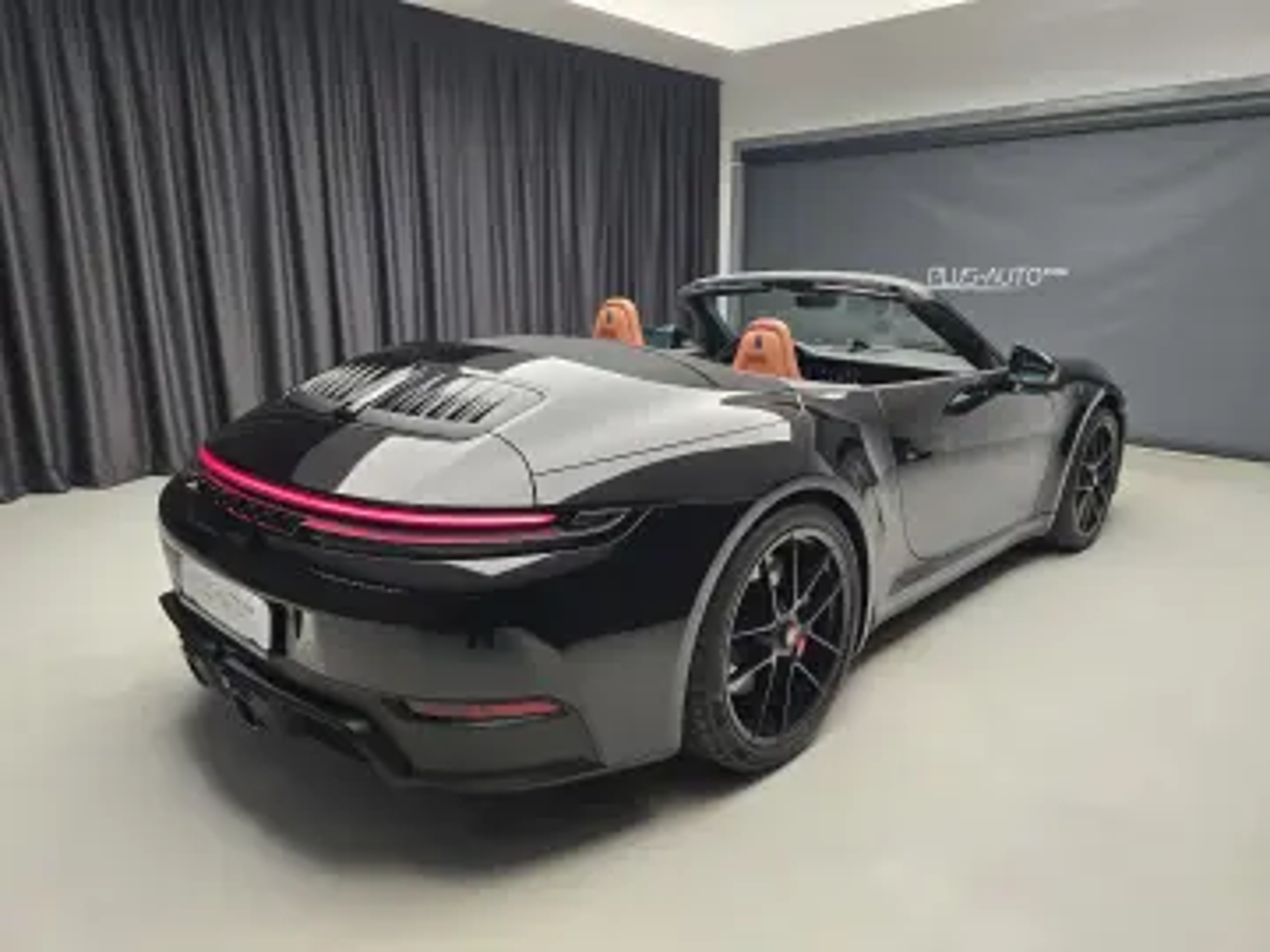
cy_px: 476
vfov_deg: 58.9
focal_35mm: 23
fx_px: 844
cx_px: 635
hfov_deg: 73.9
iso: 160
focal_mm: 6.3
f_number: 1.7
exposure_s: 1/180
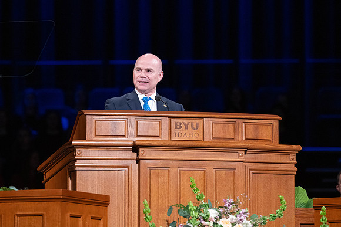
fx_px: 2622
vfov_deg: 5.0
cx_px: 161
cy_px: 70
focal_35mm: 277
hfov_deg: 7.4
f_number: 3.5
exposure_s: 1/250
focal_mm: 200
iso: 2500
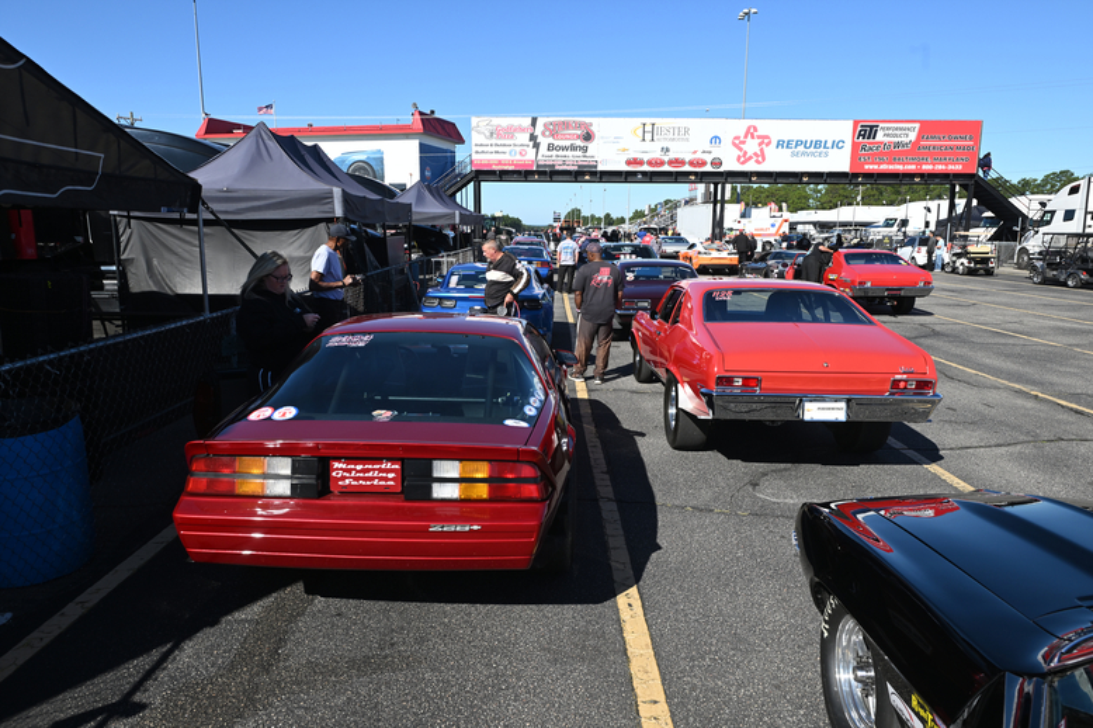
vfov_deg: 53.1
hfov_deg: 73.8
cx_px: 546
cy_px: 364
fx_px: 728
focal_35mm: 24
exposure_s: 1/400
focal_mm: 24
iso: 200
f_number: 7.1
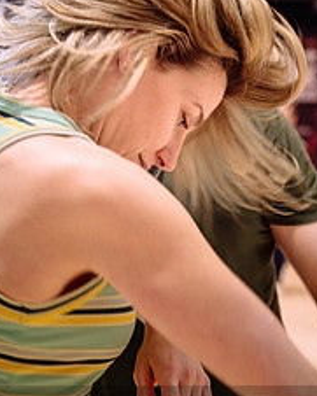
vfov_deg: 17.3
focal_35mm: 111
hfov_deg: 13.9
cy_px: 193
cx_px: 160
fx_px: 1301
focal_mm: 43
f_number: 2.8
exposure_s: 1/125
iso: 1600
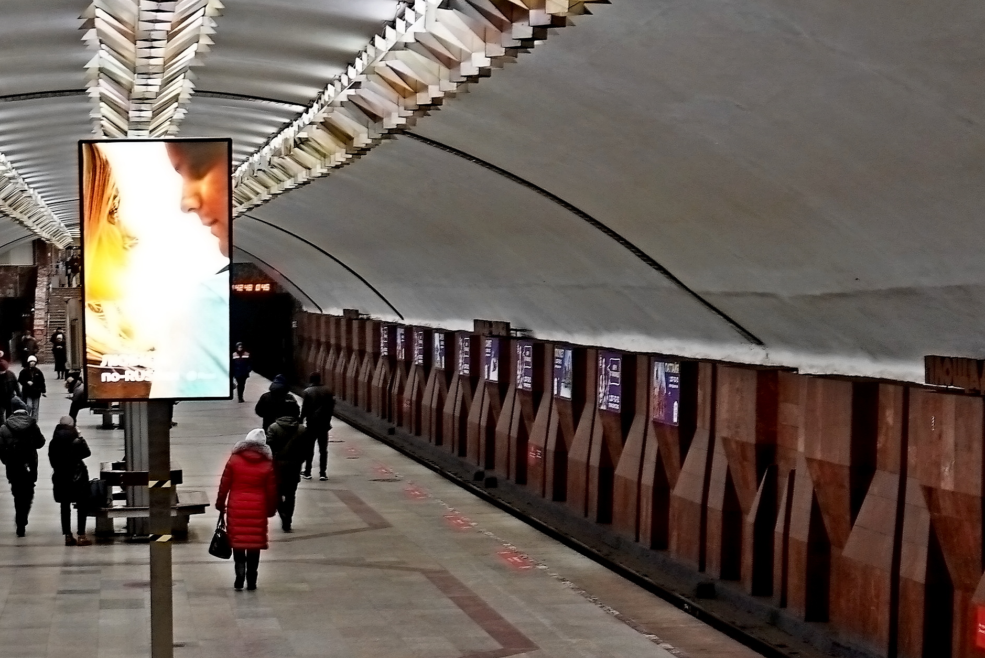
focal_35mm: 88
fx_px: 2409
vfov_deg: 15.4
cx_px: 212
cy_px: 548
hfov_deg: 22.8
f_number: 4.5
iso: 400
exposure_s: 1/15
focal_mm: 26
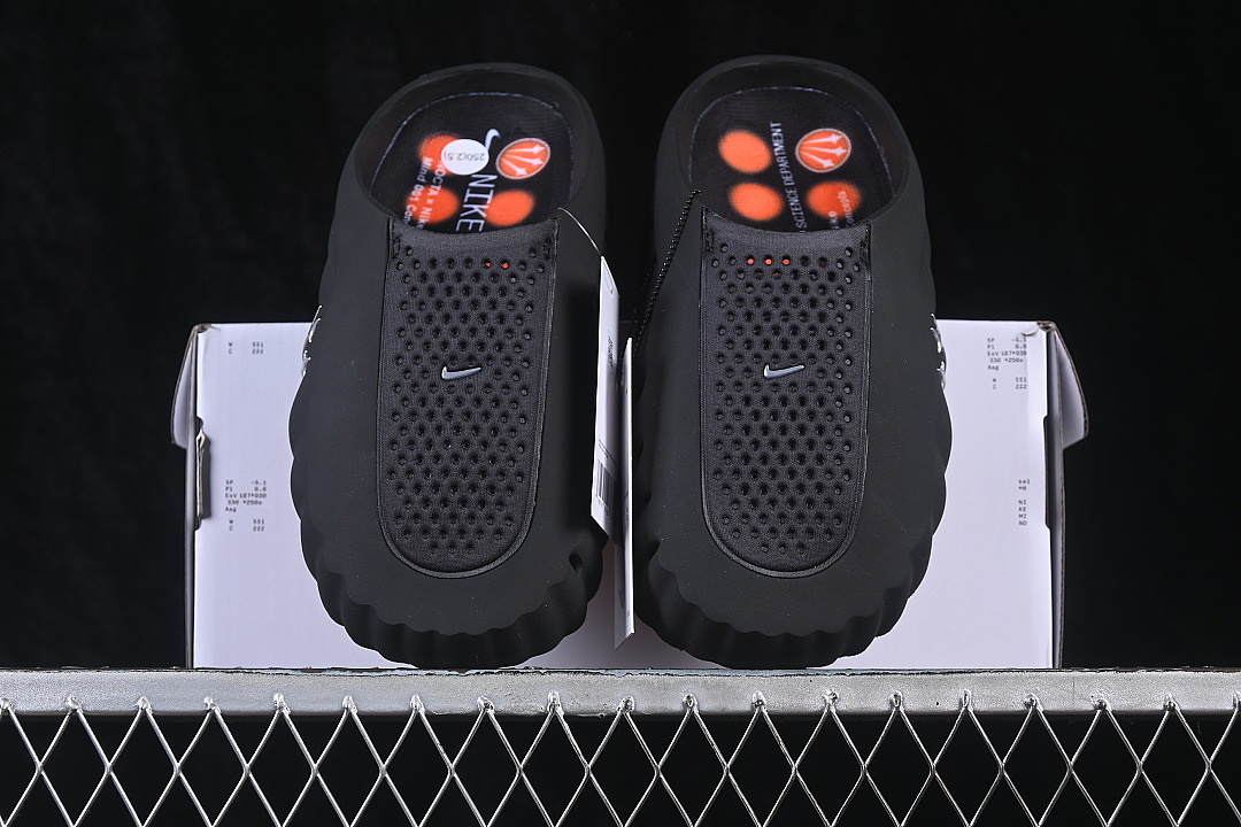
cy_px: 414
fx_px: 2585
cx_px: 620
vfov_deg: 18.2
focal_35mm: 75
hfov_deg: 27.0
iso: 160
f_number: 6.3
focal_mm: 50
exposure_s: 1/60
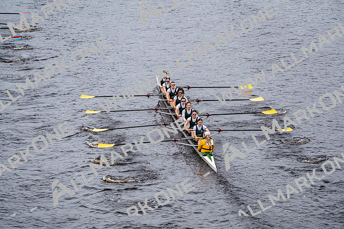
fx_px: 1911
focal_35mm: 200
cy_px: 114
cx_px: 172
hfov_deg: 10.3
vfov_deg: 6.9
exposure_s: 1/2000
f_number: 2.8
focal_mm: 200
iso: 200
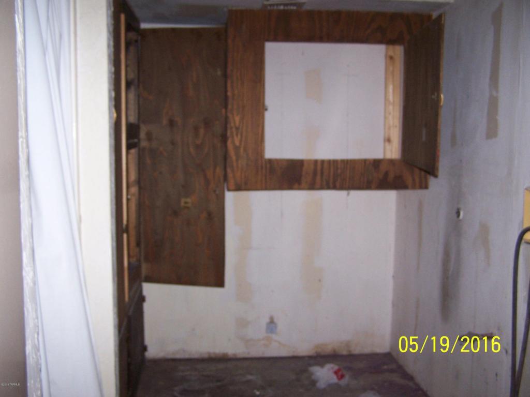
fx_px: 582
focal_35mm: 38
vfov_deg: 37.7
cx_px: 265
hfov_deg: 49.0
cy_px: 198
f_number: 2.8
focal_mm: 6.3
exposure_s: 1/60
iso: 140
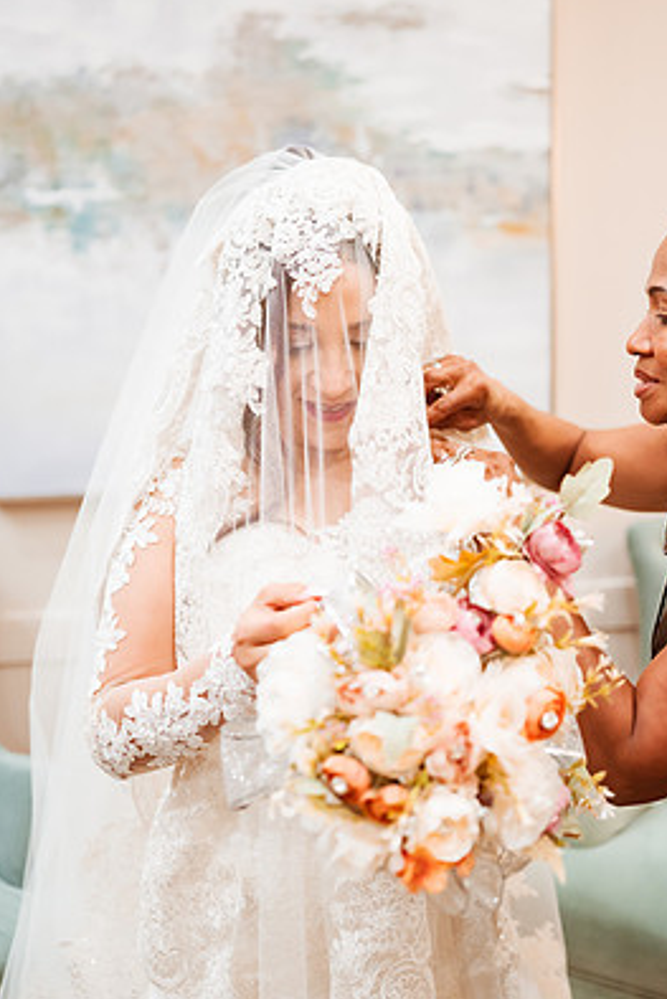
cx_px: 350
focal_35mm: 40
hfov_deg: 33.4
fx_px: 1111
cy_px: 474
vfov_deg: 48.4
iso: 1250
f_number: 1.8
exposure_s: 1/500
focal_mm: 35
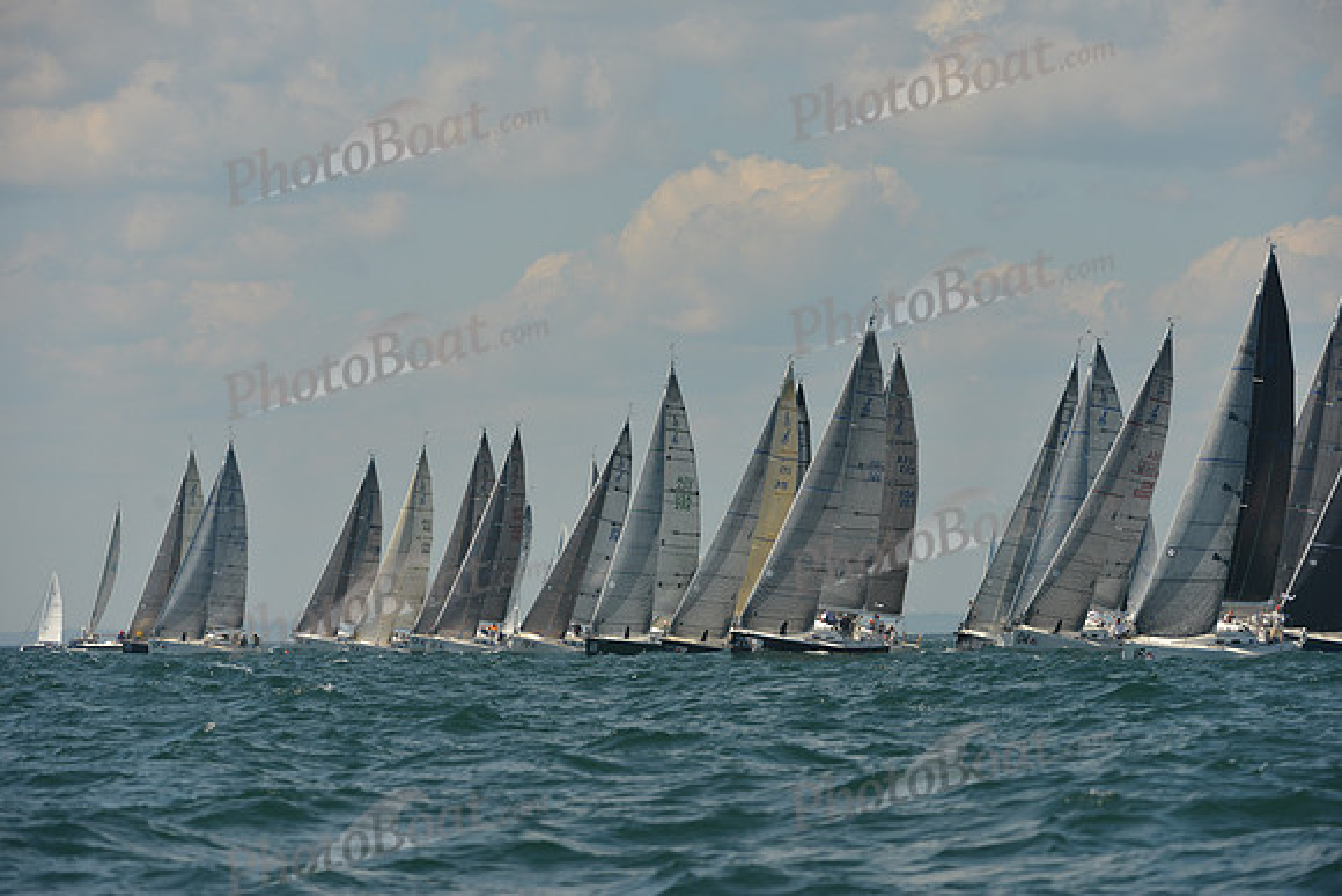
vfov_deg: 6.9
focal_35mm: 200
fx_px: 7457
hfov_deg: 10.3
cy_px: 448
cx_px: 671
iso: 250
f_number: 5.6
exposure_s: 1/1600
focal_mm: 200
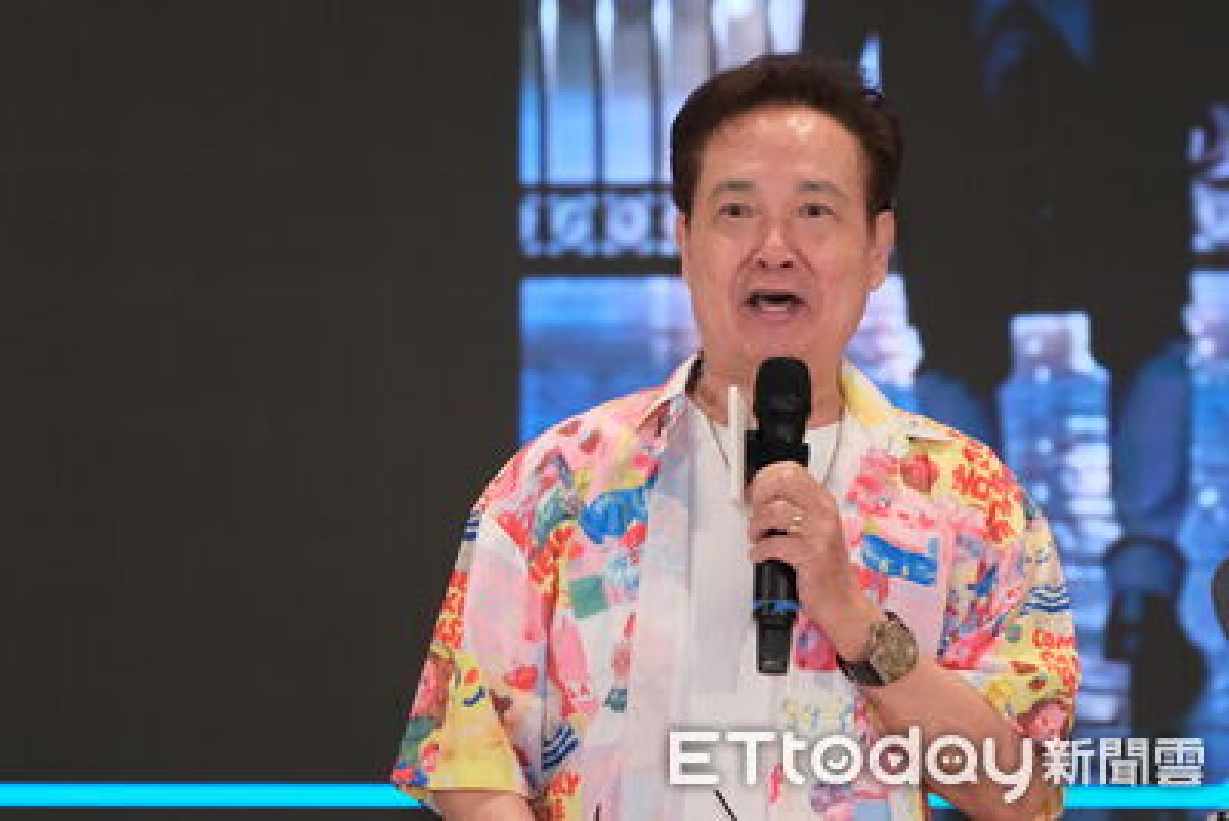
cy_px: 410
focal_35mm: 121
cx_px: 614
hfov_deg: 16.9
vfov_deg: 11.3
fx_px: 4132
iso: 2000
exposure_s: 1/250
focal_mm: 80.4
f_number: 2.8
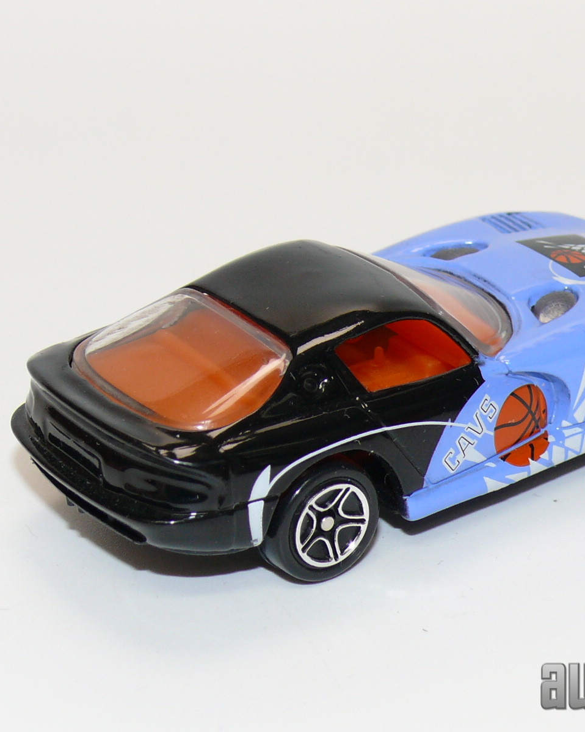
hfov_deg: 11.6
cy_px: 366
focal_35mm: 133
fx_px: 2879
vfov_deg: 14.5
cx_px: 400
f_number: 4
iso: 100
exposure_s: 1/40
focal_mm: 13.3
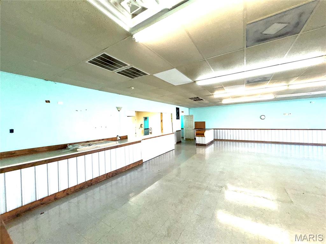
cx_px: 163
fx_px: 132
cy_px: 122
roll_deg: +2.1
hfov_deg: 102.1
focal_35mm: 14
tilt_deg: +0.4
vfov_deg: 85.7
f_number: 2.2
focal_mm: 2.22
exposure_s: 1/120
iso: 125
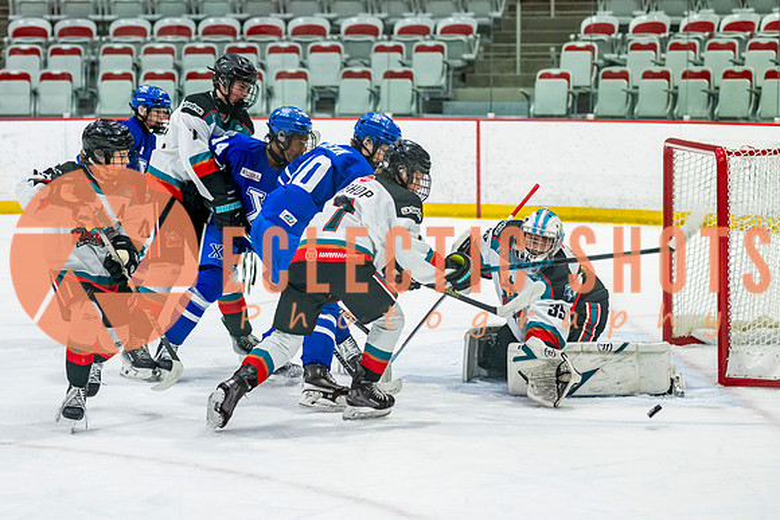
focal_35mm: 127
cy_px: 244
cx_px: 313
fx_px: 2763
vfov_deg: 10.8
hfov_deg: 16.1
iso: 1600
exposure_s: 1/1000
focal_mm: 85
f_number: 3.2
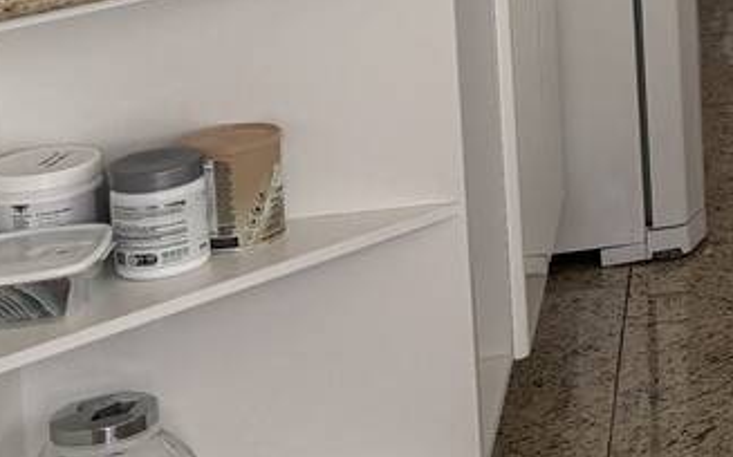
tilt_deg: -5.6
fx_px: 2236
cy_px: -338
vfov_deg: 11.0
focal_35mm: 112
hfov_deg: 15.0
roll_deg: +0.8
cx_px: 1491
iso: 80
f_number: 1.78
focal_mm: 6.76
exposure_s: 1/518
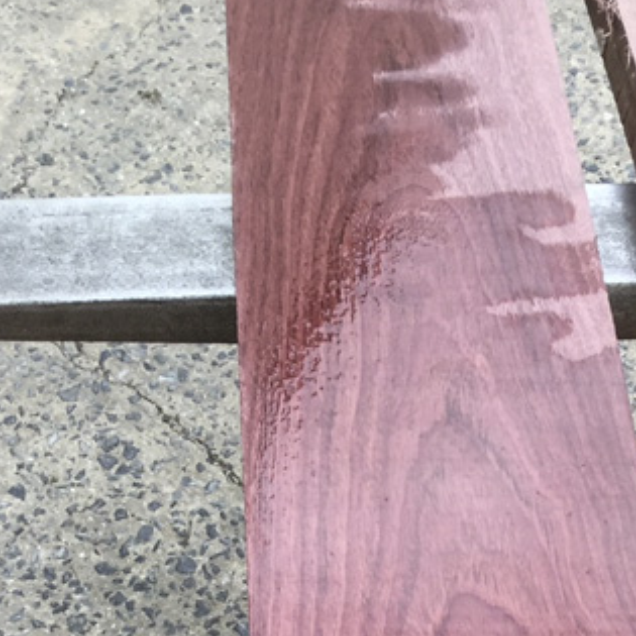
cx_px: 547
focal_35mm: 87
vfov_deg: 17.8
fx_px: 1808
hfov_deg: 19.6
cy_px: 967
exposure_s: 1/200
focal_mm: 3.3
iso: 25
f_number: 2.4
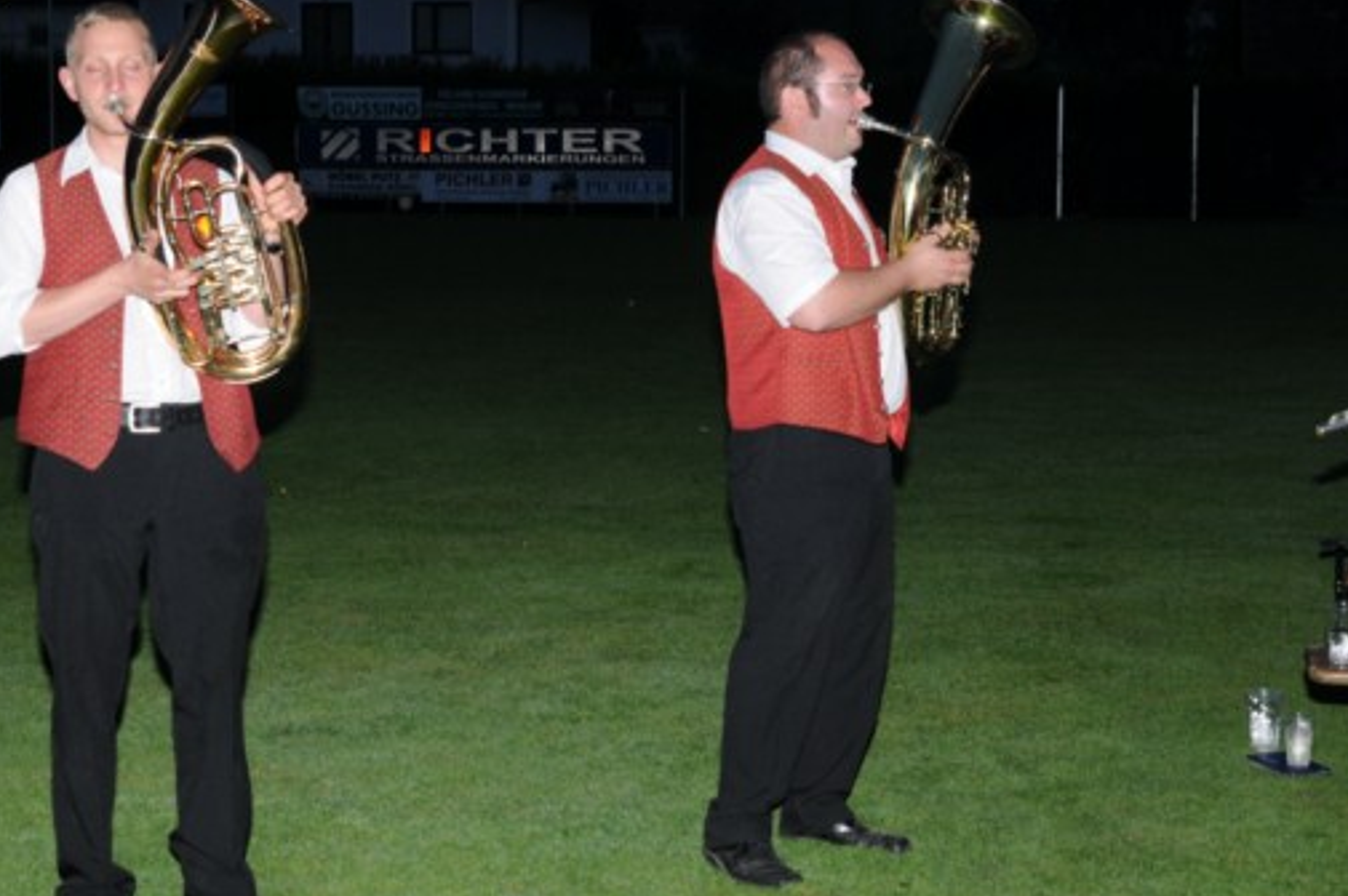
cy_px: 340
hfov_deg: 26.7
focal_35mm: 76
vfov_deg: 17.9
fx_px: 2844
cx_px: 630
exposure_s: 1/60
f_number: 5
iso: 200
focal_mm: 40
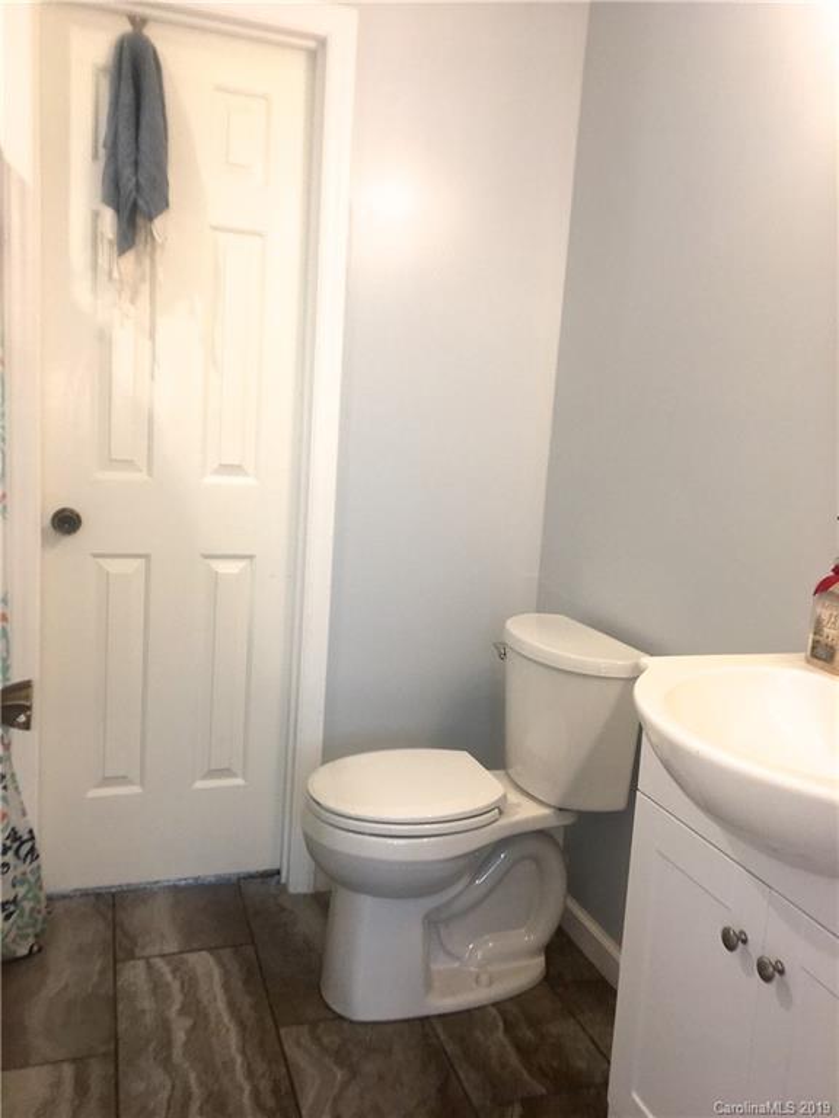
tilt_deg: -7.6
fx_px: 937
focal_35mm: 29
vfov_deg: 61.7
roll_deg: -3.4
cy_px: 559
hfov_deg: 48.2
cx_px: 420
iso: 25
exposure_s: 1/30
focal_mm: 4.15
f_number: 2.2
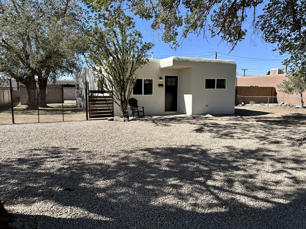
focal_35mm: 24
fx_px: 212
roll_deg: -0.7
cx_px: 153
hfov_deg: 71.6
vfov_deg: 56.8
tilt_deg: -7.1
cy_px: 114
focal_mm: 6.86
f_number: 1.78
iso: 80
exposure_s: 1/3356
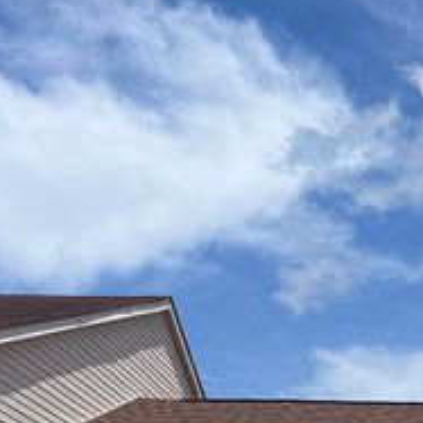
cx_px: 520
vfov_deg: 20.0
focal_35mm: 82
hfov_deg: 19.7
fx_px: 1134
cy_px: 490
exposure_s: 1/7463
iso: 50
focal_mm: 5.7
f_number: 1.5
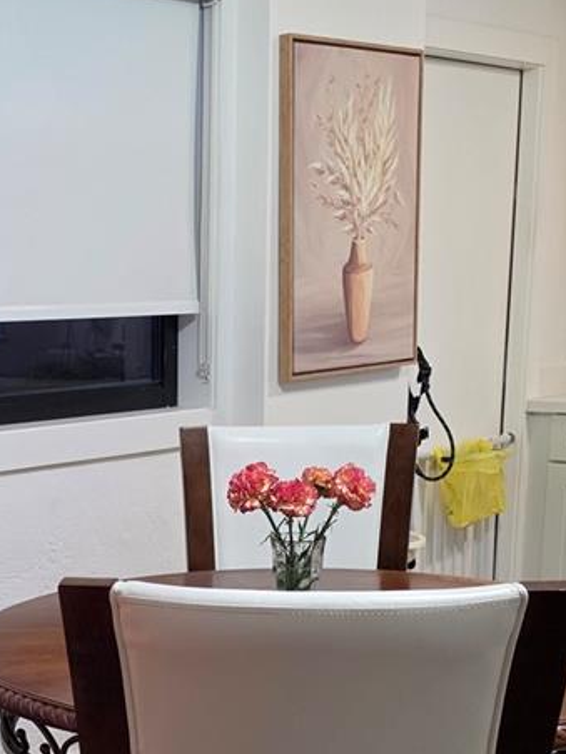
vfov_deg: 30.7
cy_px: 636
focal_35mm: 61
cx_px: 15
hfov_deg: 23.2
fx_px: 1330
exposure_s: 1/120
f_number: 1.4
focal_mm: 6.5
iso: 320
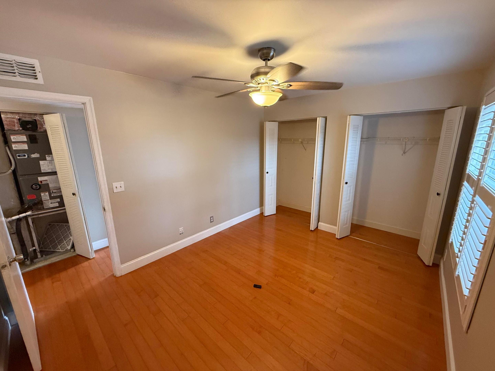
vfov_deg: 85.7
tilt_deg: -11.8
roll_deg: +1.1
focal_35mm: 14
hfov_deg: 102.1
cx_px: 248
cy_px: 186
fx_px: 200
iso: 500
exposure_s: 1/60
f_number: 2.2
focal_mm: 2.22
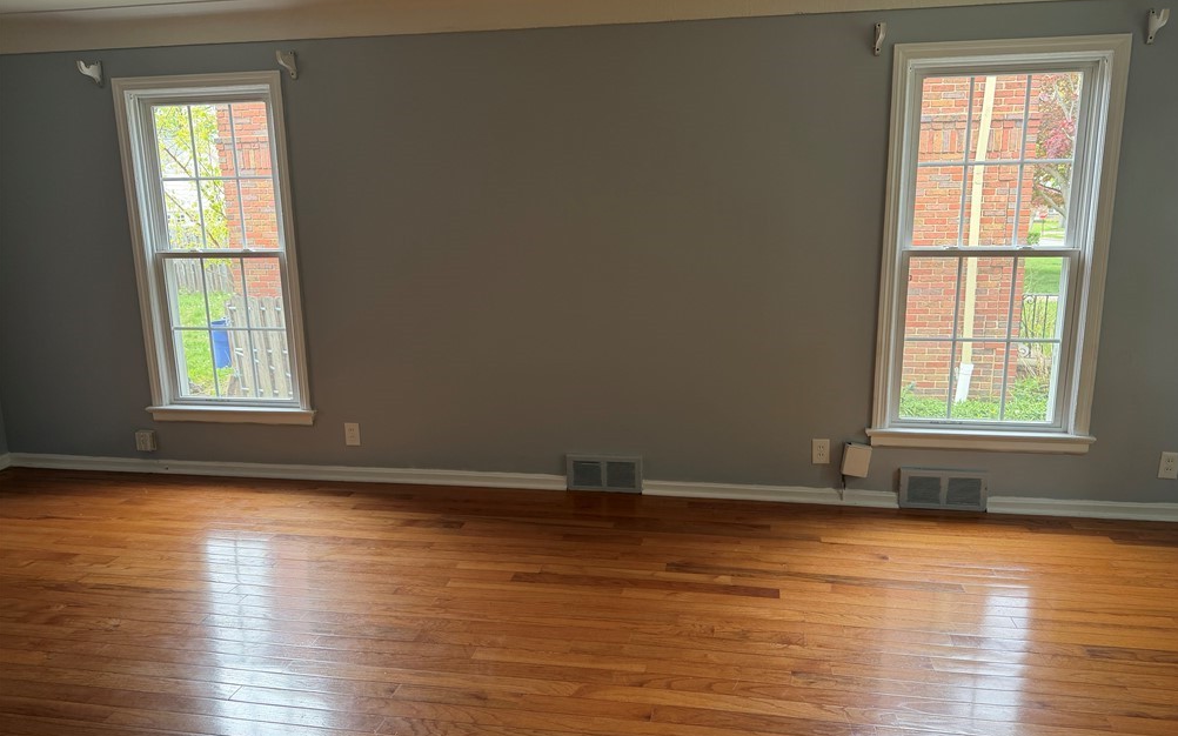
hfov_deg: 70.4
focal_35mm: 26
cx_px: 601
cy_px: 386
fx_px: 835
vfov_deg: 47.6
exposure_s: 1/122
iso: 125
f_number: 1.78
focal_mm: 6.76
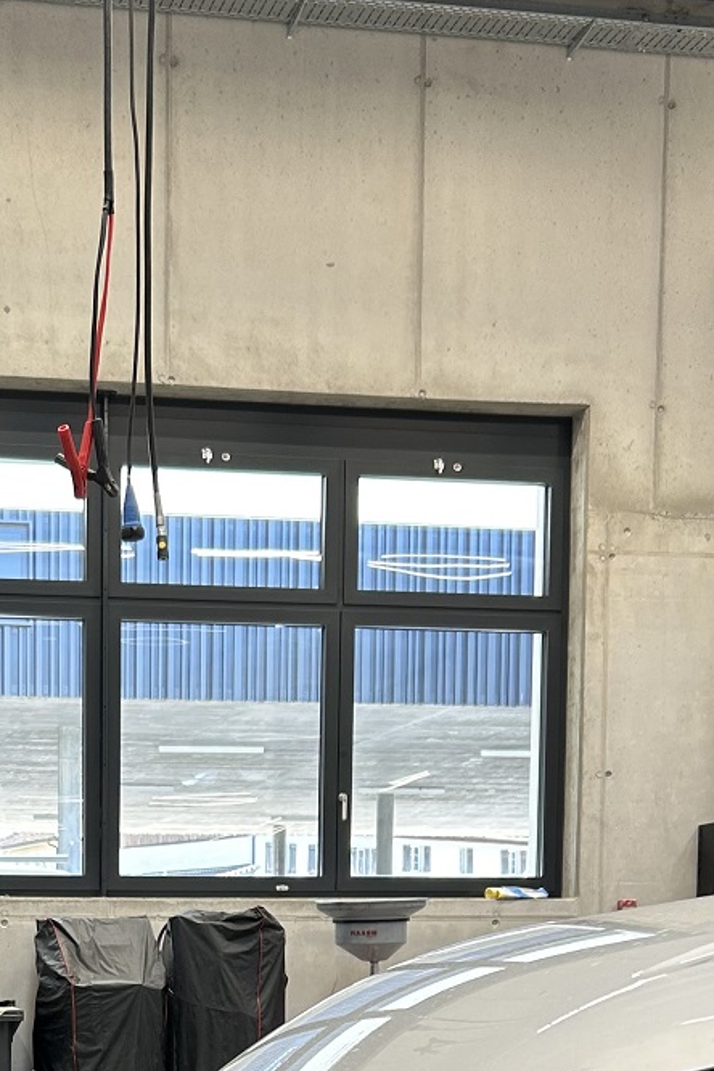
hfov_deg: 20.3
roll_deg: +0.2
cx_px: 23
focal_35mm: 65
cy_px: 1129
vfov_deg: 28.6
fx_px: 1934
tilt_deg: -4.7
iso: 64
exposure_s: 1/100
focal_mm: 5.7
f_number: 1.5
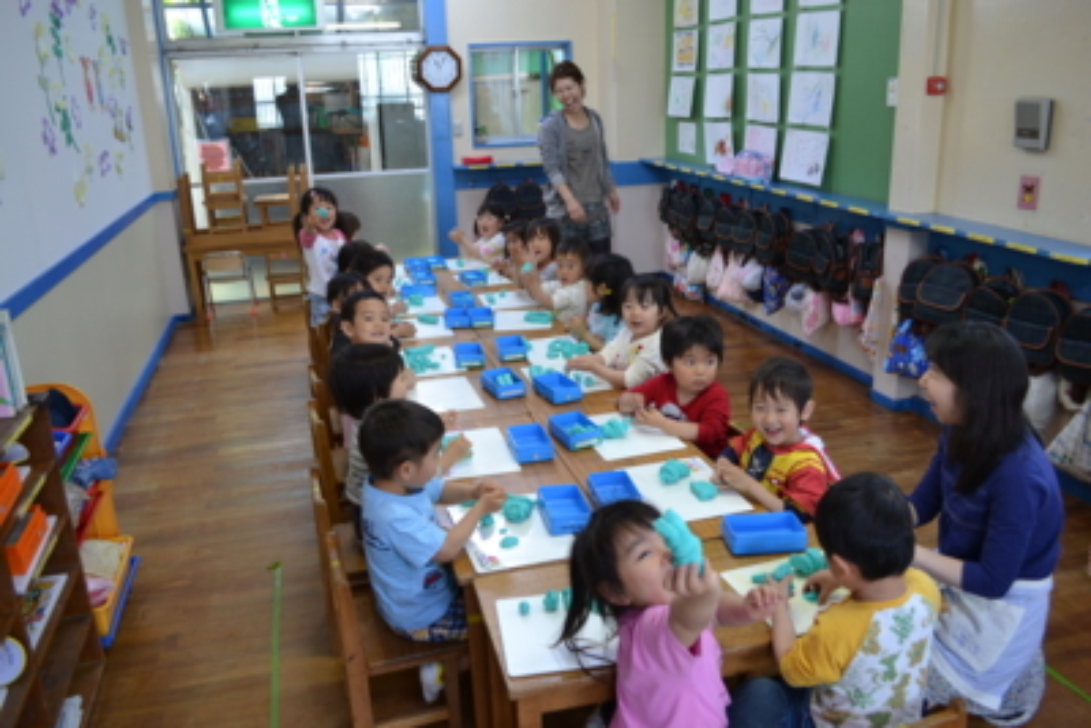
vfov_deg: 48.0
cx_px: 546
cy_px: 364
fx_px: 819
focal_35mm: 27
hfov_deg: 67.4
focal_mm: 18
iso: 400
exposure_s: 1/60
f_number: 4
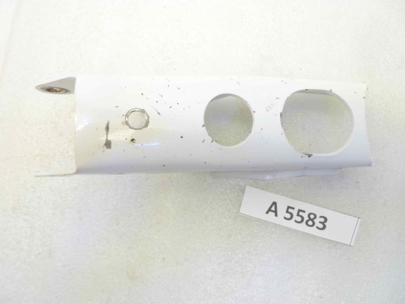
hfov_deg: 69.4
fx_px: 292
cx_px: 202
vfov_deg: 54.9
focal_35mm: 25
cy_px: 152
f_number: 3.3
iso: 80
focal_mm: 4.1
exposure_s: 1/10
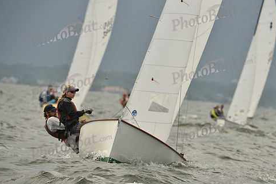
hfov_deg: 5.9
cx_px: 142
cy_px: 107
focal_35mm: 351
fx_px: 2693
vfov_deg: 3.9
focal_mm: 290
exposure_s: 1/1600
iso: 320
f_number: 6.3
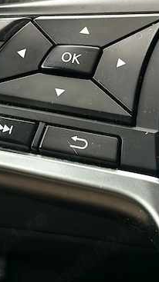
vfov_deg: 18.5
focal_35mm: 114
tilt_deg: -16.0
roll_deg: +2.1
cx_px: 52
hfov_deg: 10.6
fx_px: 856
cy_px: 39
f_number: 1.78
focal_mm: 6.86
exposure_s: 1/690
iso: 80
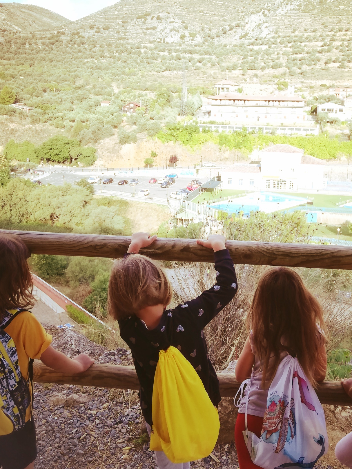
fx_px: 502
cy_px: 210
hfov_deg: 38.4
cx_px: 225
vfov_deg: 50.1
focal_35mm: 37
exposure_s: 1/132
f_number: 2.2
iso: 50
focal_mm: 3.81
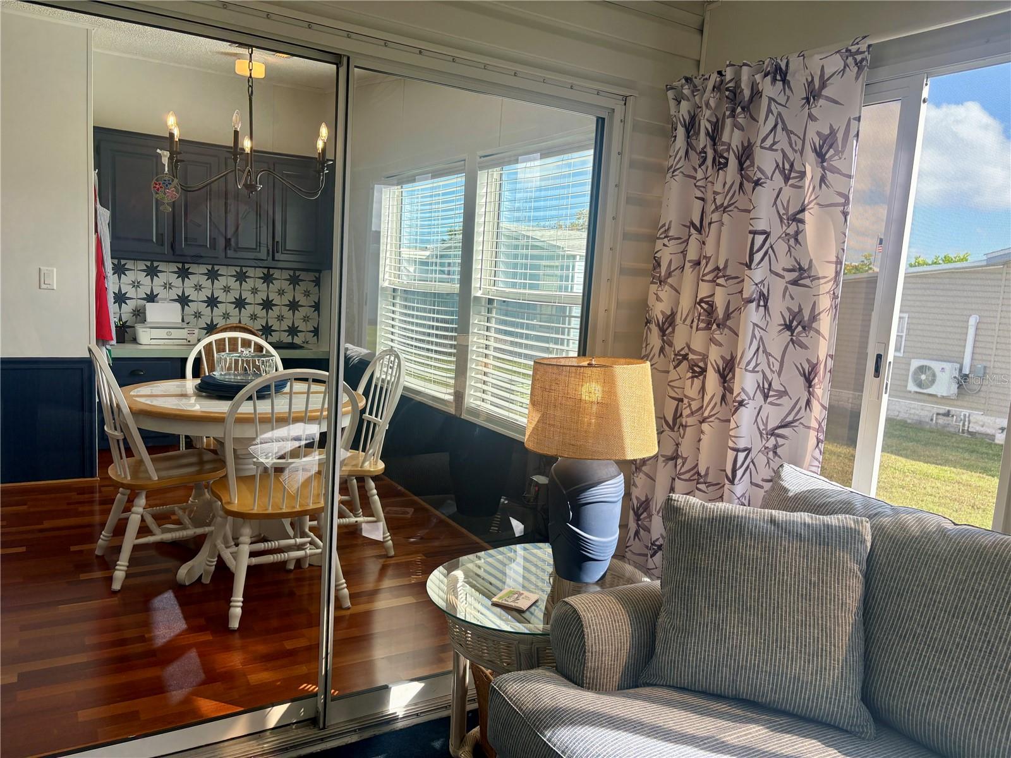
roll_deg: -3.3
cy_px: 379
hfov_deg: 67.3
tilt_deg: -7.1
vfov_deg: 53.1
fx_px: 759
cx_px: 506
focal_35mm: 26
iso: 64
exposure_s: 1/716
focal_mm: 5.96
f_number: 1.6
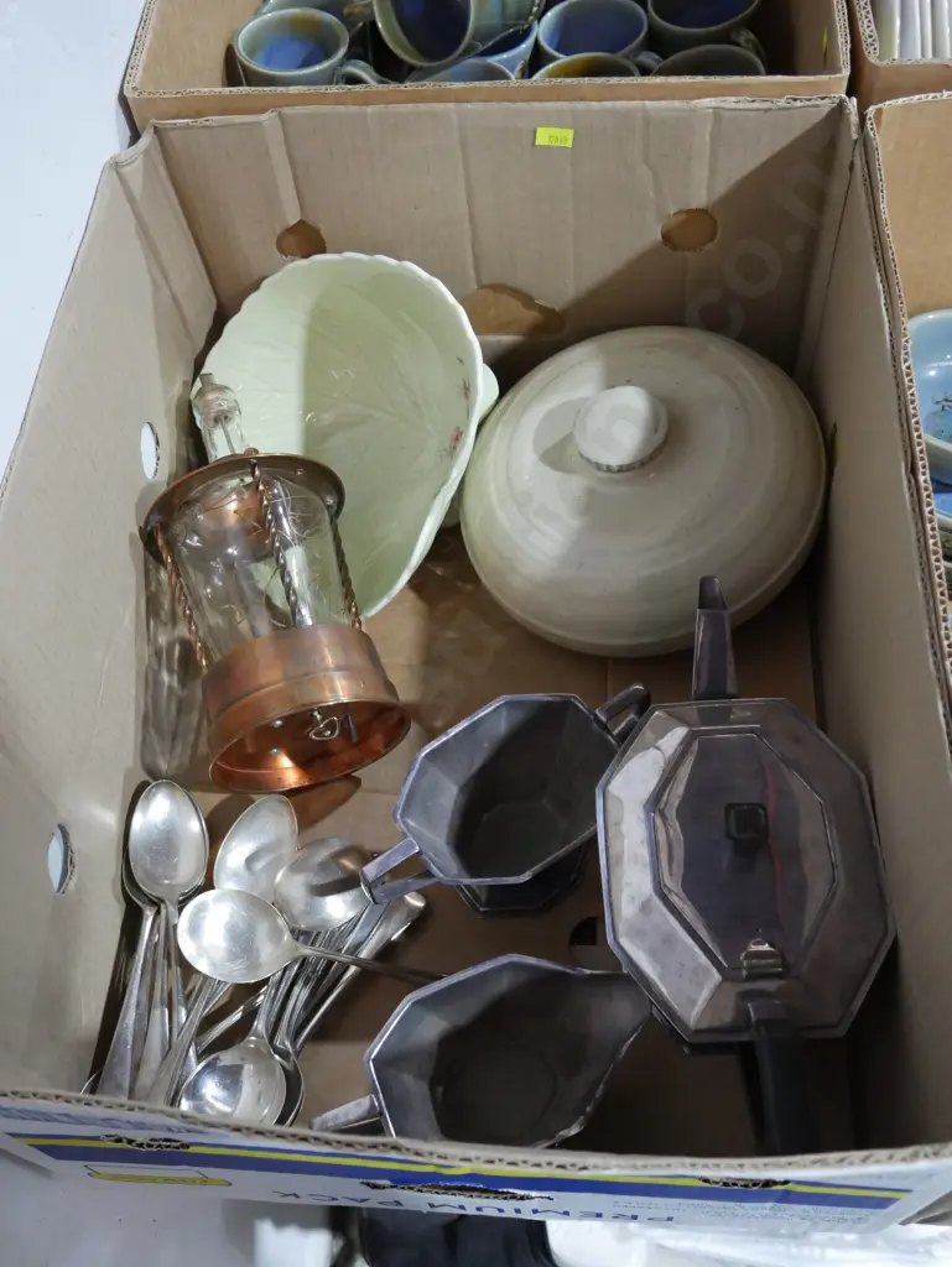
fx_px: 1246
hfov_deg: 41.8
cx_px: 476
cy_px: 634
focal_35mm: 34
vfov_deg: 53.9
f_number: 4
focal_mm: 17
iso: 2500
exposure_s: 1/60
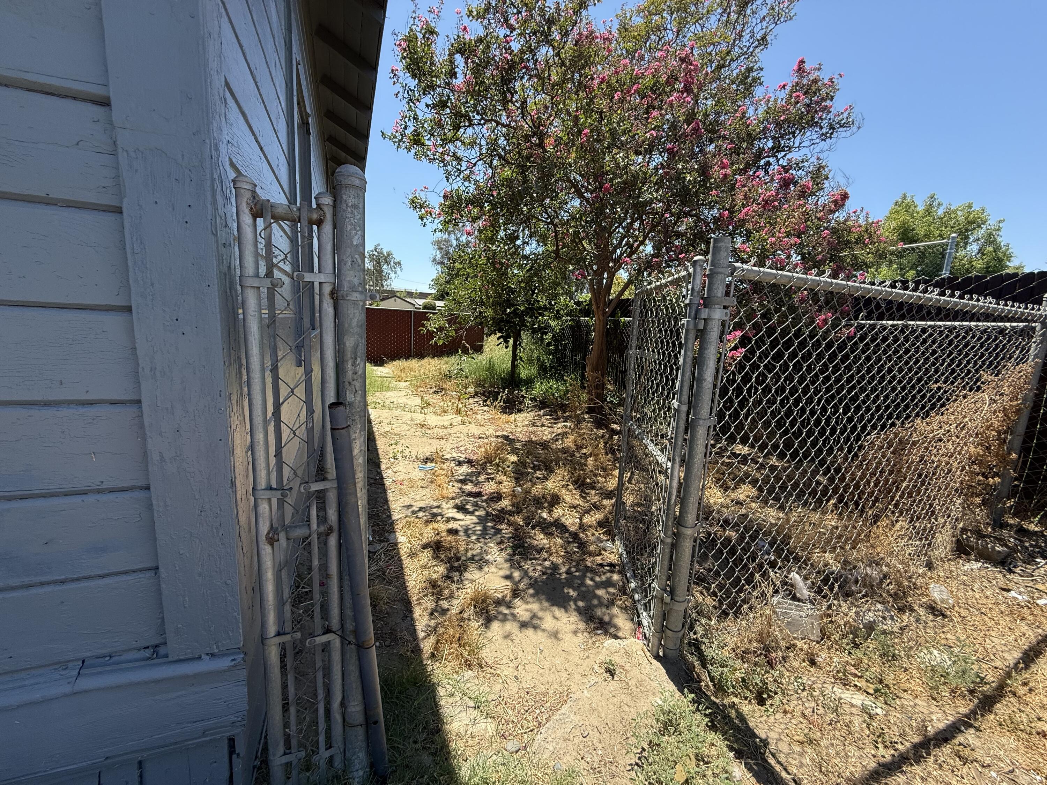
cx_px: 524
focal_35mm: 14
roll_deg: -3.5
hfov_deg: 102.1
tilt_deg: -9.1
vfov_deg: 85.7
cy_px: 392
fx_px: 423
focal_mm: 2.22
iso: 64
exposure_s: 1/914
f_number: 2.2
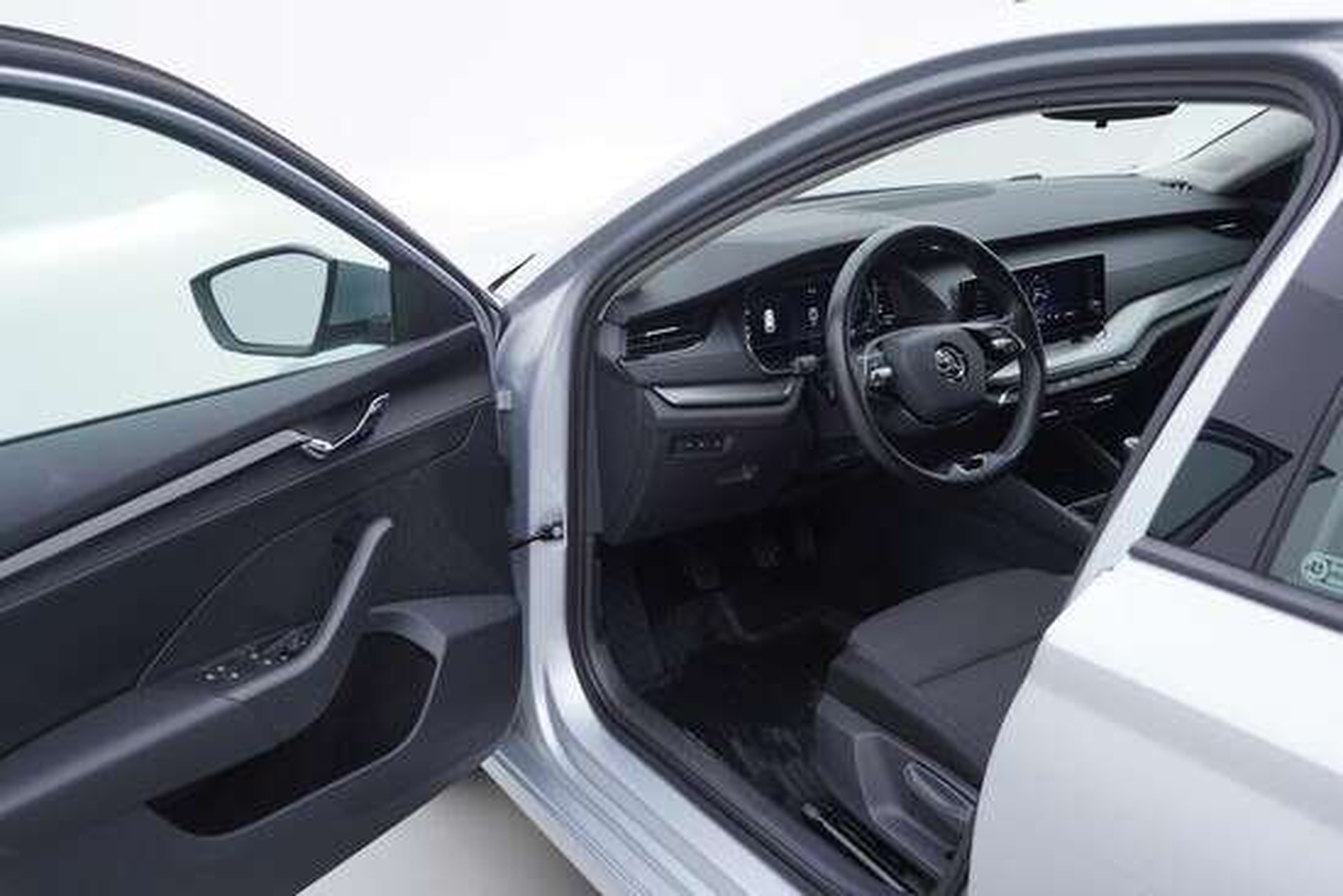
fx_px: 1343
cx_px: 672
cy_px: 448
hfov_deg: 53.1
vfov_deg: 36.9
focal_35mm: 36
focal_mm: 24
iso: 125
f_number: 3.2
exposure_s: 1/50
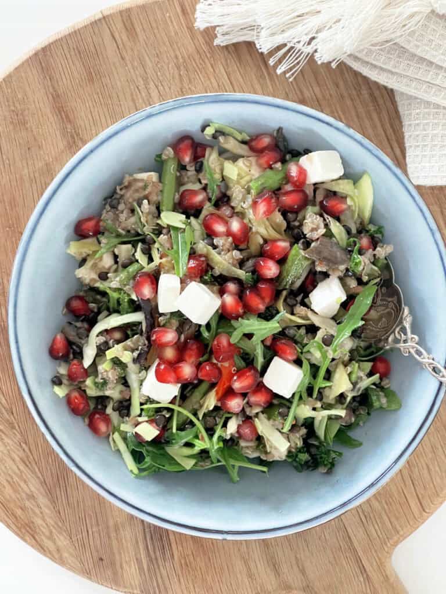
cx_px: 223
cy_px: 297
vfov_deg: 30.3
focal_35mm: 64
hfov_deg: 22.9
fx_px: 1099
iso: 640
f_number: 2.2
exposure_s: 1/50
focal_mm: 7.5
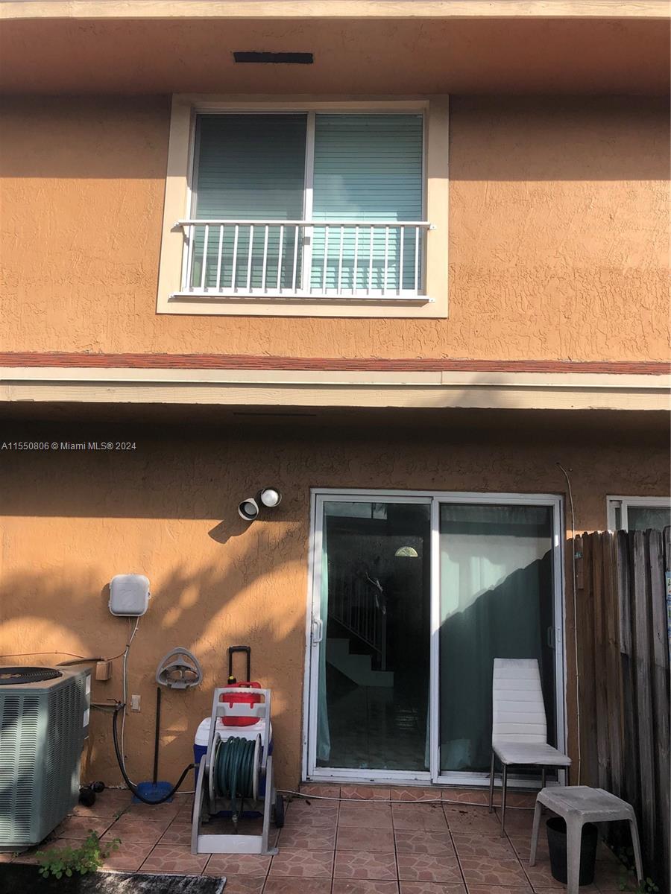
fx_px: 724
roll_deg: -0.2
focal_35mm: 28
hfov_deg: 49.7
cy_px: 447
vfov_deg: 63.4
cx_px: 336
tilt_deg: +10.8
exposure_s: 1/1429
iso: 20
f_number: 1.8
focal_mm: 3.99
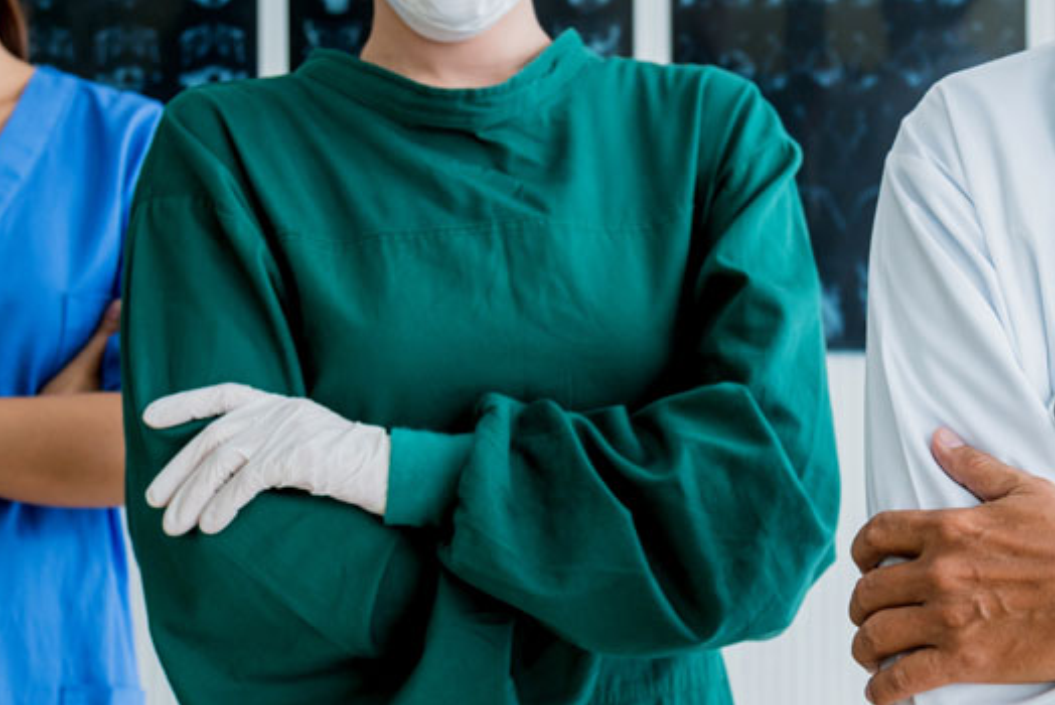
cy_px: 224
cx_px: 780
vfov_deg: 13.3
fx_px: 3020
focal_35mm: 103
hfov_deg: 19.7
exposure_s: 1/125
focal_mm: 45
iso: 400
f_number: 4
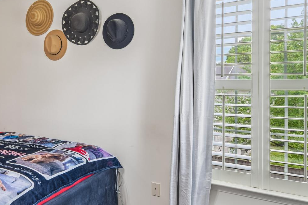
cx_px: 37
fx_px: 265
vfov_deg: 42.3
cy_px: 94
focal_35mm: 31
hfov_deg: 53.6
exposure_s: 1/10
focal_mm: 15
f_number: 8
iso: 400
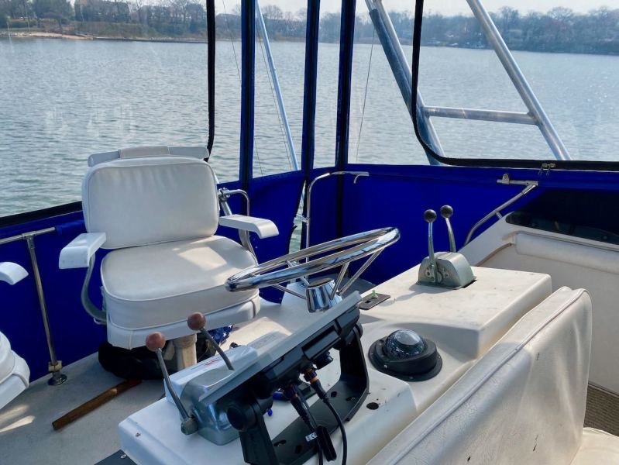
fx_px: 465
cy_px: 232
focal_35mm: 26
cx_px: 310
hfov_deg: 67.3
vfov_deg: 53.1
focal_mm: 4.25
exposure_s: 1/2695
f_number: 1.8
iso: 32
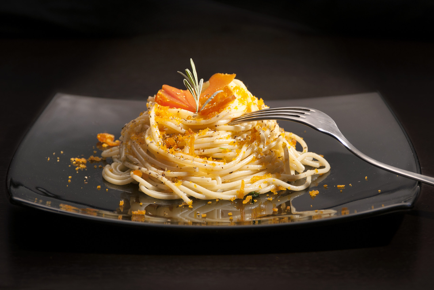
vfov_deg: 10.2
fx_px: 1627
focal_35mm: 135
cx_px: 217
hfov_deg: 15.2
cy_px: 145
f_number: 6.3
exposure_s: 1/160
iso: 200
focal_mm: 90
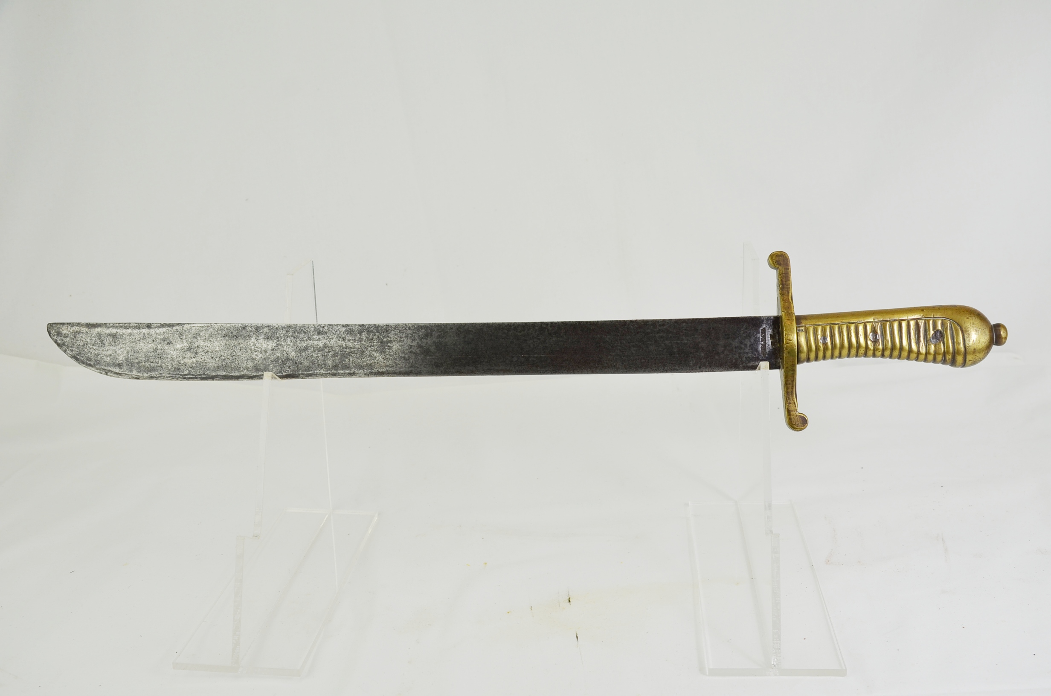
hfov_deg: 57.3
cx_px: 526
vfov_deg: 39.8
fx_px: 961
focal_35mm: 33
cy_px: 348
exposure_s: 1/125
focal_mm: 22
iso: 200
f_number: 5.6
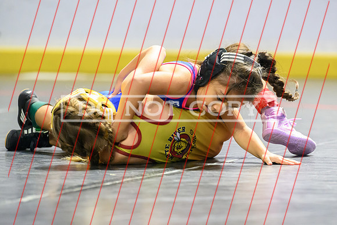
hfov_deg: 7.2
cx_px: 211
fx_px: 2669
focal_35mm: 285
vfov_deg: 4.8
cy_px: 126
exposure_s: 1/800
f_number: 2.8
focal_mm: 200
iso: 8000
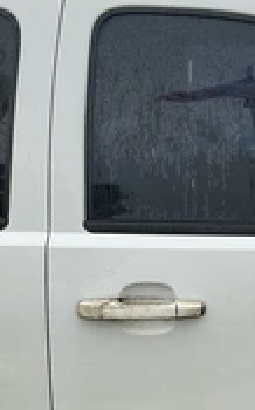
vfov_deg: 30.0
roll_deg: +1.8
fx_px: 758
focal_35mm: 68
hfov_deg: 18.5
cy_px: 279
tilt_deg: -13.6
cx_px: 271
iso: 20
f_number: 1.8
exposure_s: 1/159
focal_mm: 3
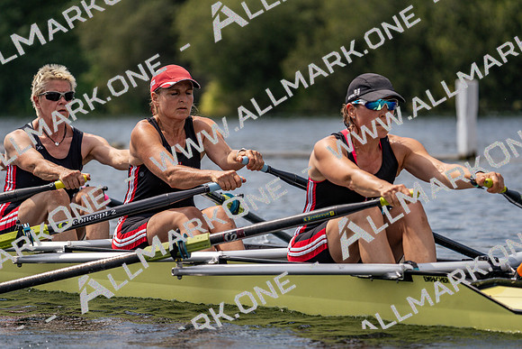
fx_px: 4017
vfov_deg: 5.0
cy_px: 174
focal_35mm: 277
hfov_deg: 7.4
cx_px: 261
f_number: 5.6
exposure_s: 1/1600
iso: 200
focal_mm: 277
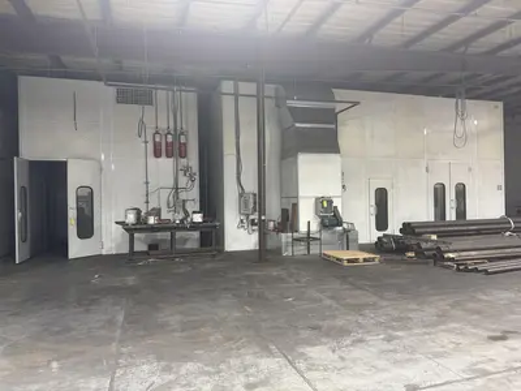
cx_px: 260
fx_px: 361
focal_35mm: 24
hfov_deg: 71.6
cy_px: 196
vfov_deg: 56.8
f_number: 1.78
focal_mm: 6.76
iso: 250
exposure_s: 1/60
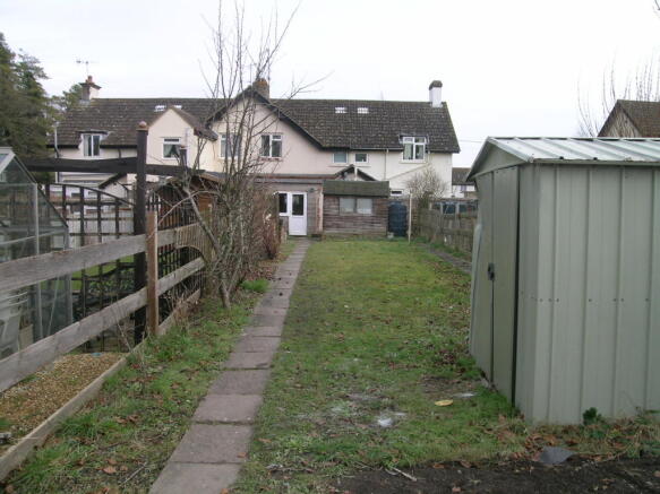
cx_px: 330
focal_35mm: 28
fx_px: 534
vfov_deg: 49.7
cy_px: 247
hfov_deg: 63.5
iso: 50
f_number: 4.4
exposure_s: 1/133
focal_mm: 5.8
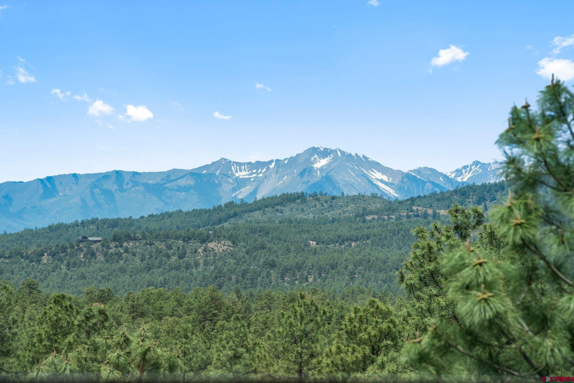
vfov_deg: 6.9
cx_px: 287
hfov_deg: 10.3
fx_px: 3189
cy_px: 192
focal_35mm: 200
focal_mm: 200
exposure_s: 1/1000
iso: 1250
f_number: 8
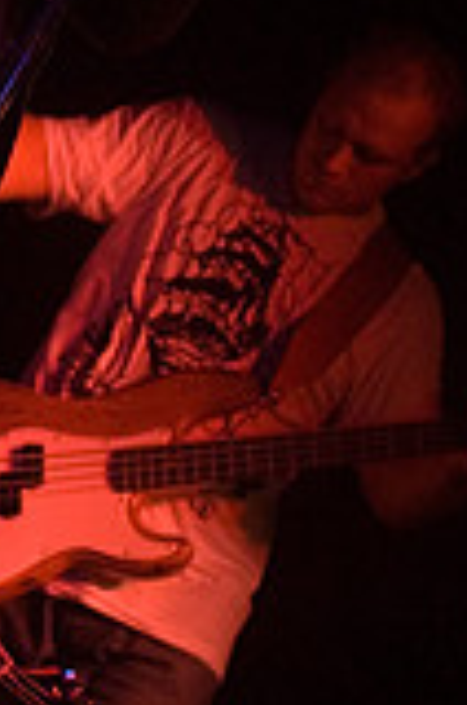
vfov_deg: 13.9
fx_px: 2881
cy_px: 110
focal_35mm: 147
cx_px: -11
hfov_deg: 9.2
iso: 800
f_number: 2.8
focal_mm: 35
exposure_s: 1/60
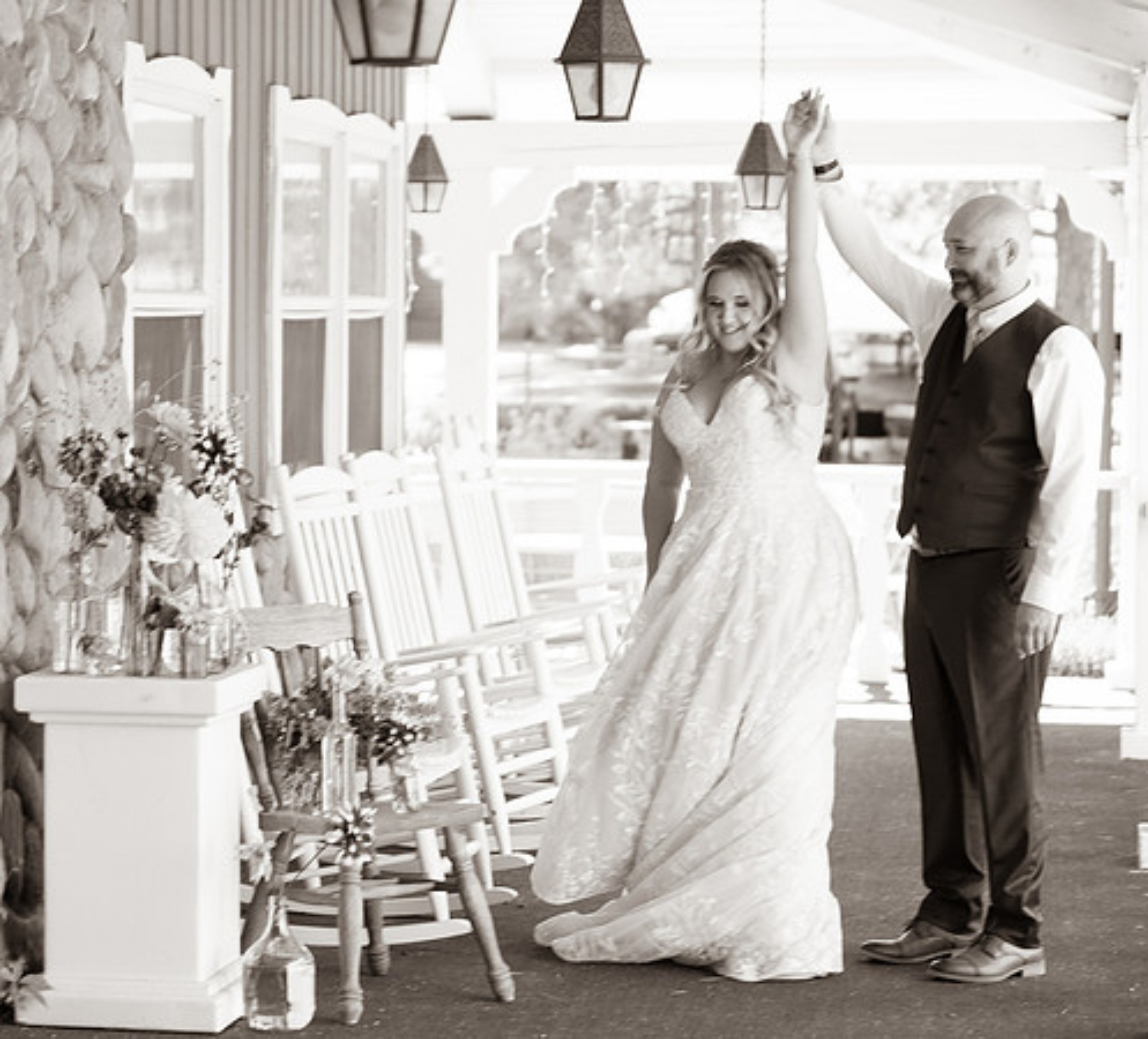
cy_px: 493
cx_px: 366
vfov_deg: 15.6
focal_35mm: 106
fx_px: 3787
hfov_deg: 17.2
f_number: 2.8
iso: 160
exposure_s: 1/250
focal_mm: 70
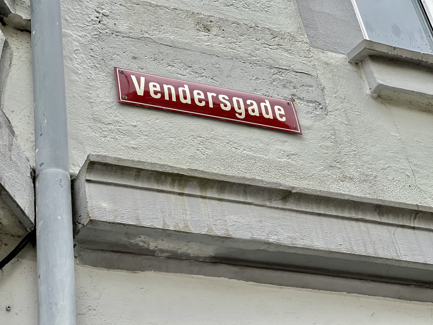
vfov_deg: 19.1
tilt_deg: +42.7
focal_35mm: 77
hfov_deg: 25.3
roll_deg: +11.6
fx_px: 963
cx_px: 216
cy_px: 162
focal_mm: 9
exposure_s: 1/121
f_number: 2.8
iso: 40
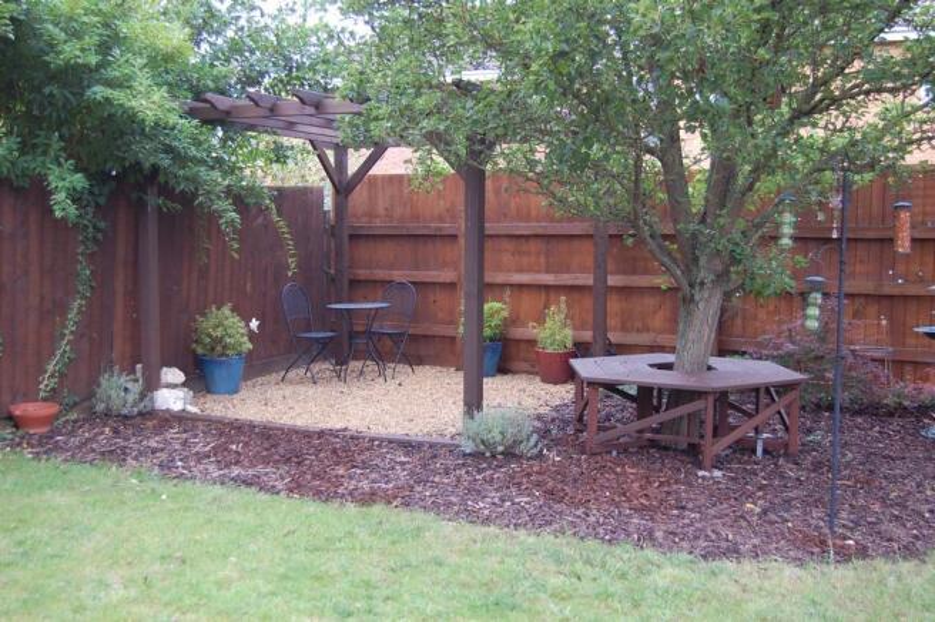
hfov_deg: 49.6
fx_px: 1012
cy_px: 311
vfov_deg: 34.1
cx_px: 468
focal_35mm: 39
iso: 400
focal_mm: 26
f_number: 4
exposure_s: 1/60
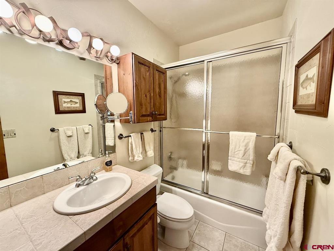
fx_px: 135
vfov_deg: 85.7
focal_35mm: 14
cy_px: 126
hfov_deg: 102.1
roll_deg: +0.0
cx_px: 167
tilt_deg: -6.0
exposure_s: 1/60
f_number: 2.2
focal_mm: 2.22
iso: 320
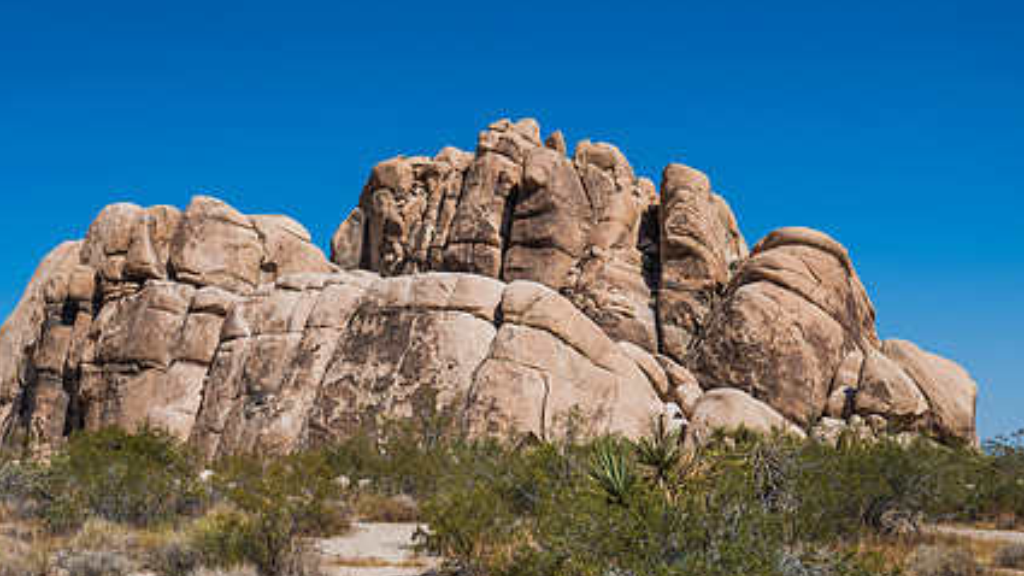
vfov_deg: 23.9
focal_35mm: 50
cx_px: 422
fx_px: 1358
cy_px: 368
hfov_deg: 41.2
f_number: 3.5
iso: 50
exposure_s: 1/1250
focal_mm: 35
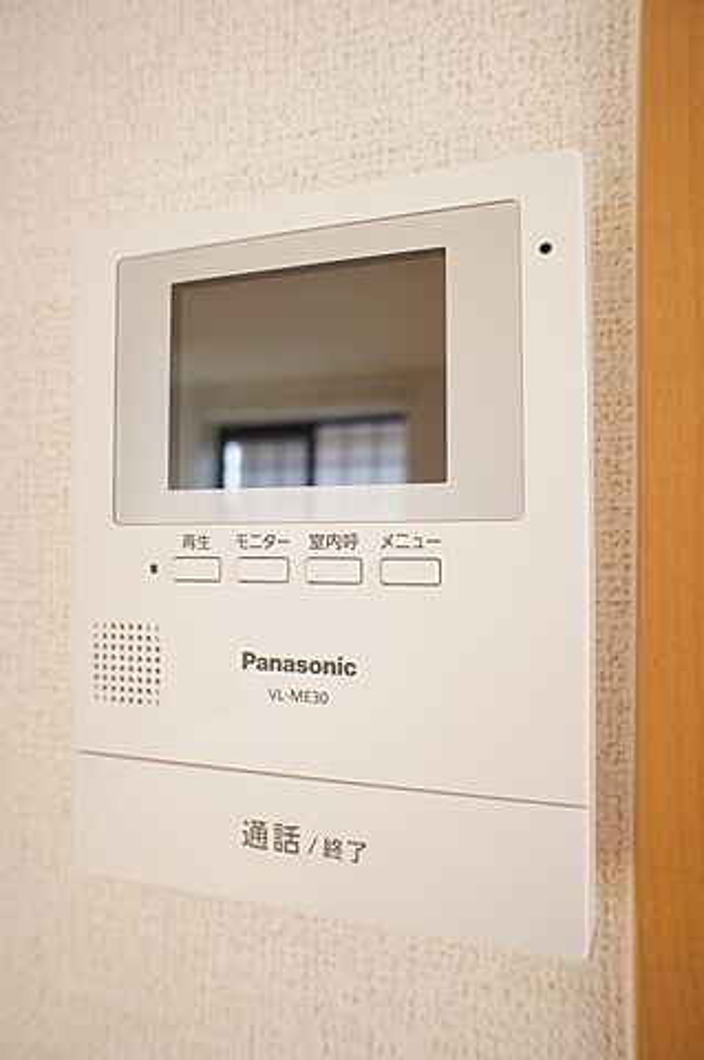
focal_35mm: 24
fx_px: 705
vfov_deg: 73.8
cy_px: 530
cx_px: 352
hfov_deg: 53.0
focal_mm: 16
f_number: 4.5
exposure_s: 1/60
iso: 200
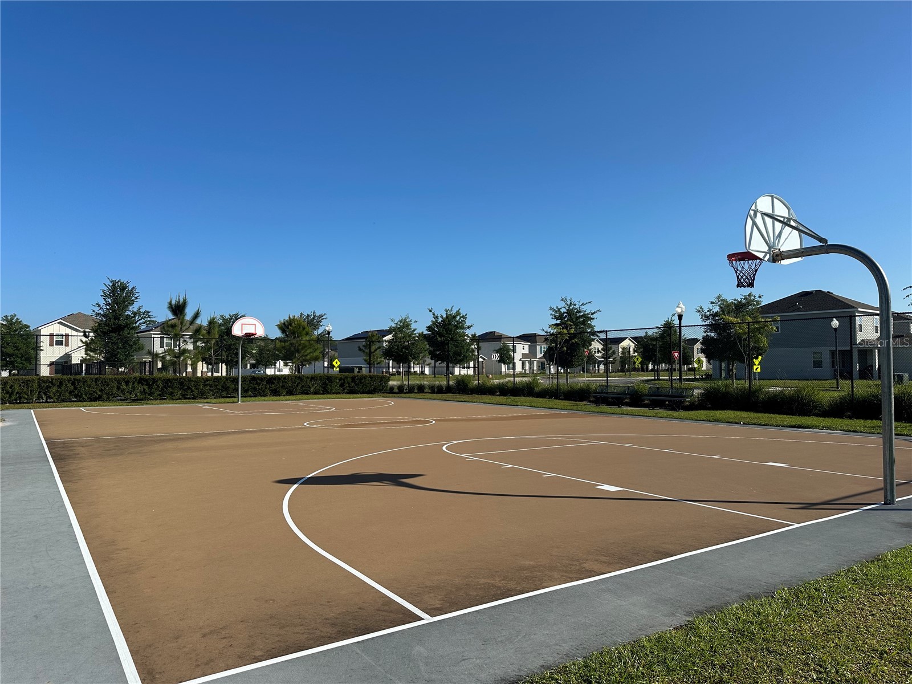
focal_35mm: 24
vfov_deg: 56.8
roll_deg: +0.3
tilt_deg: +2.7
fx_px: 632
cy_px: 342
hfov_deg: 71.6
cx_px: 456
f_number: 1.78
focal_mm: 6.86
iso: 80
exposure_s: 1/5000
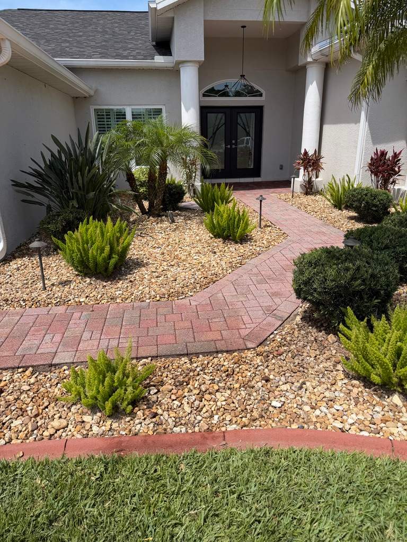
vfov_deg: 71.6
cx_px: 204
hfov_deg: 56.8
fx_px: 376
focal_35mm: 24
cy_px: 271
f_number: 1.78
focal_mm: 6.76
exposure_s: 1/5319
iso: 80
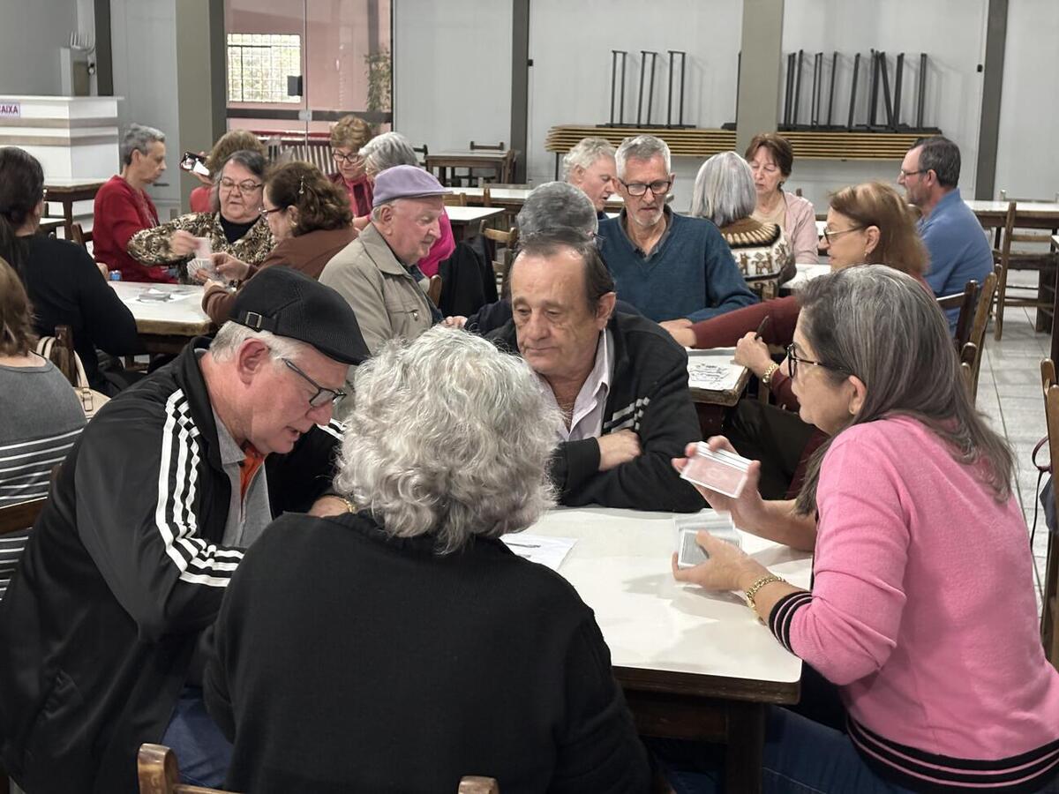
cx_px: 530
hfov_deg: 36.8
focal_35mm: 52
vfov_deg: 28.0
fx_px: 1591
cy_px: 397
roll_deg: -1.9
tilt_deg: -11.4
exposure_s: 1/30
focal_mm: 5.96
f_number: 1.6
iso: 400
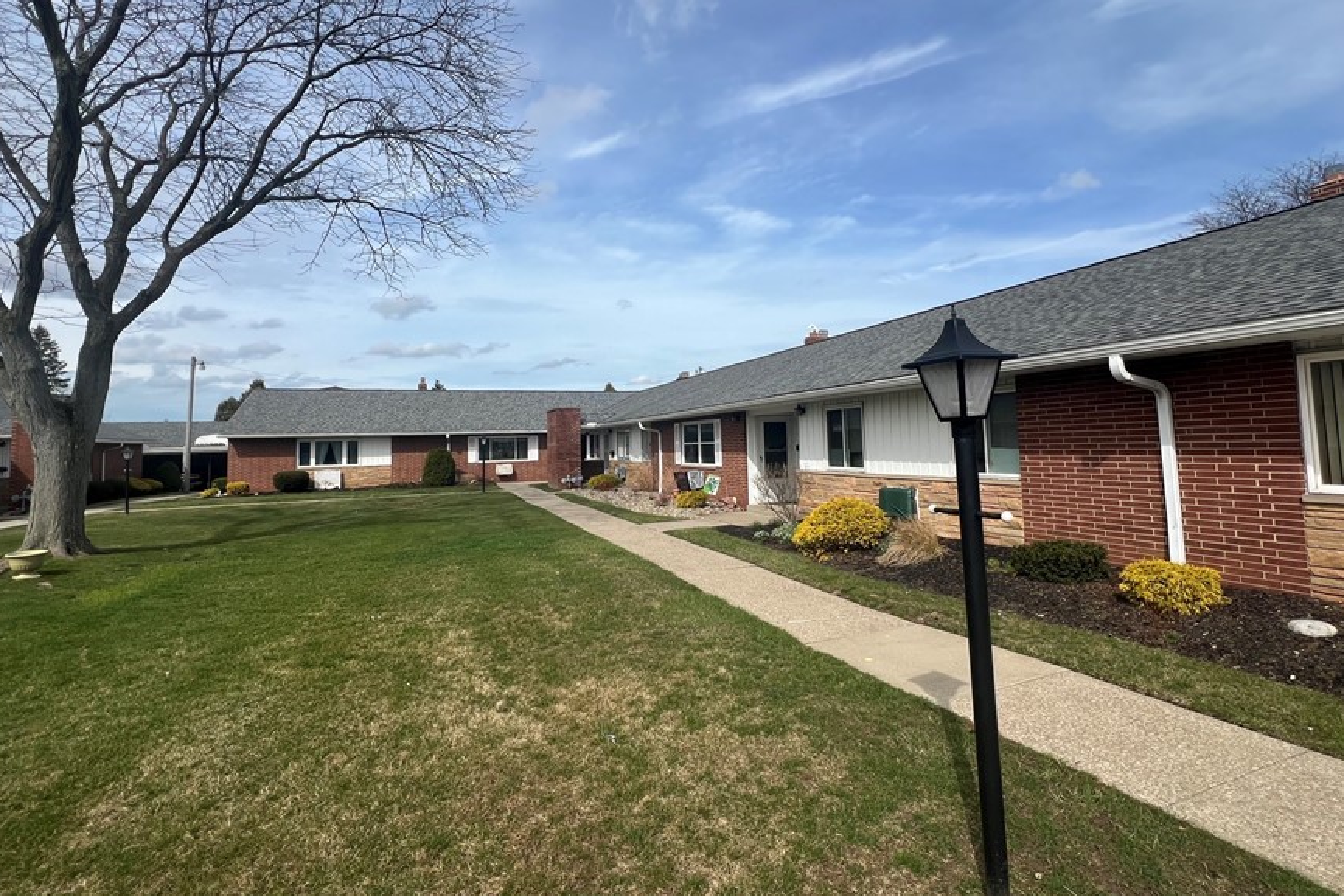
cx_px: 688
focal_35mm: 16
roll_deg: +1.5
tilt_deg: +3.9
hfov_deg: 96.7
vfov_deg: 73.5
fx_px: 597
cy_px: 396
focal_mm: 1.57
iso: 32
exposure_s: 1/2320
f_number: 1.8
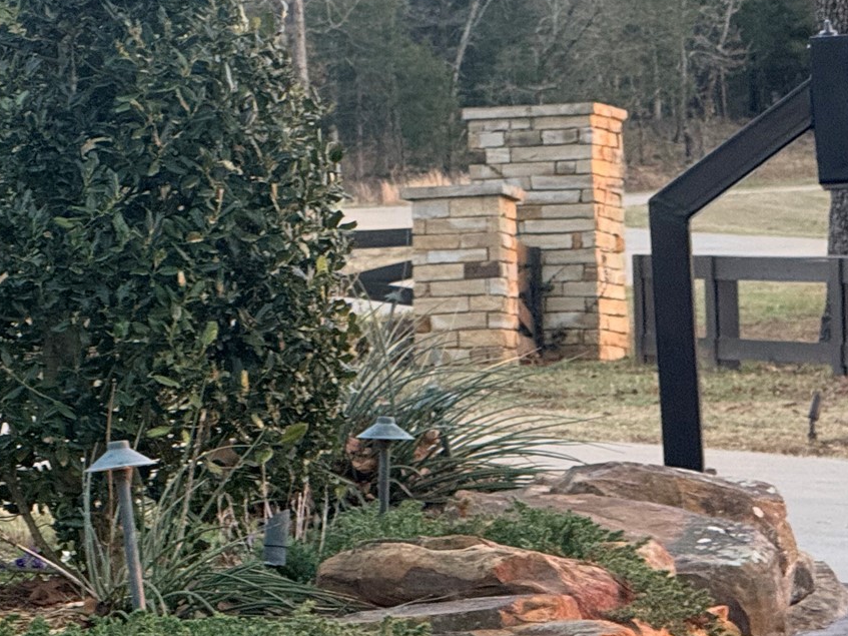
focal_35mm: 272
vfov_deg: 5.5
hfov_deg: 7.2
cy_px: 273
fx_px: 6662
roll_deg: +1.4
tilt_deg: +4.3
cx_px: -63
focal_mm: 15.66
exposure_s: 1/99
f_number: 2.8
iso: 250
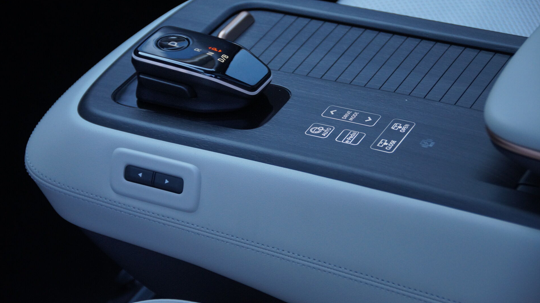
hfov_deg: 18.1
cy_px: 125
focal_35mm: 119
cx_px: 270
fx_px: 1697
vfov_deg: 10.2
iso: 640
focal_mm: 75
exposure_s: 1/125
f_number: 5.6
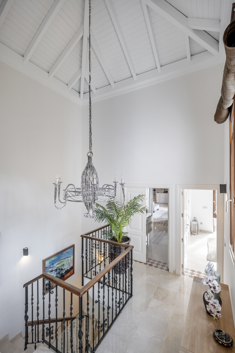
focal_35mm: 15
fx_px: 147
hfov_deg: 77.3
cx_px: 118
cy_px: 176
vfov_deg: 100.4
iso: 1000
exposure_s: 1/320
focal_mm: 10
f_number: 4
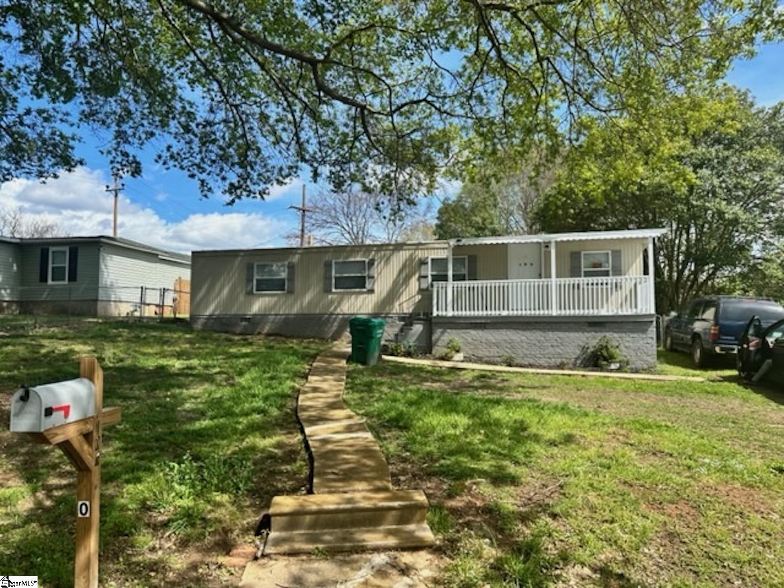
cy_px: 294
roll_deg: -0.8
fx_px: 544
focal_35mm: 24
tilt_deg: +1.2
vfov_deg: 56.8
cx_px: 392
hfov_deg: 71.6
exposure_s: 1/2591
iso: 80
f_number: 1.78
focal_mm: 6.86
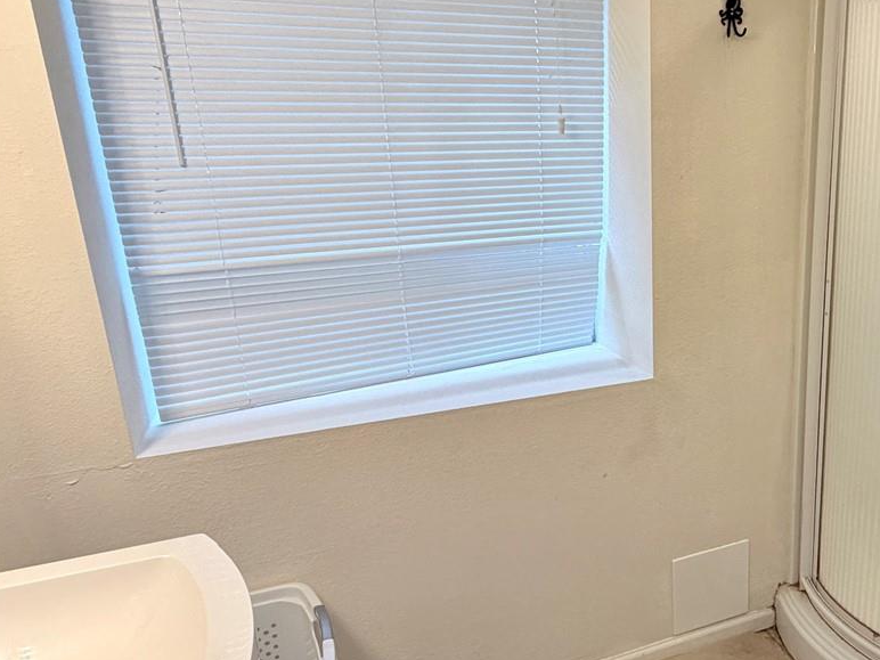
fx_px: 737
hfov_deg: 58.9
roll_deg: +1.1
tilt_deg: -17.0
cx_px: 644
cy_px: 364
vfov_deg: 48.2
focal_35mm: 29
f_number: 2.2
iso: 200
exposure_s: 1/120
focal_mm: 2.22
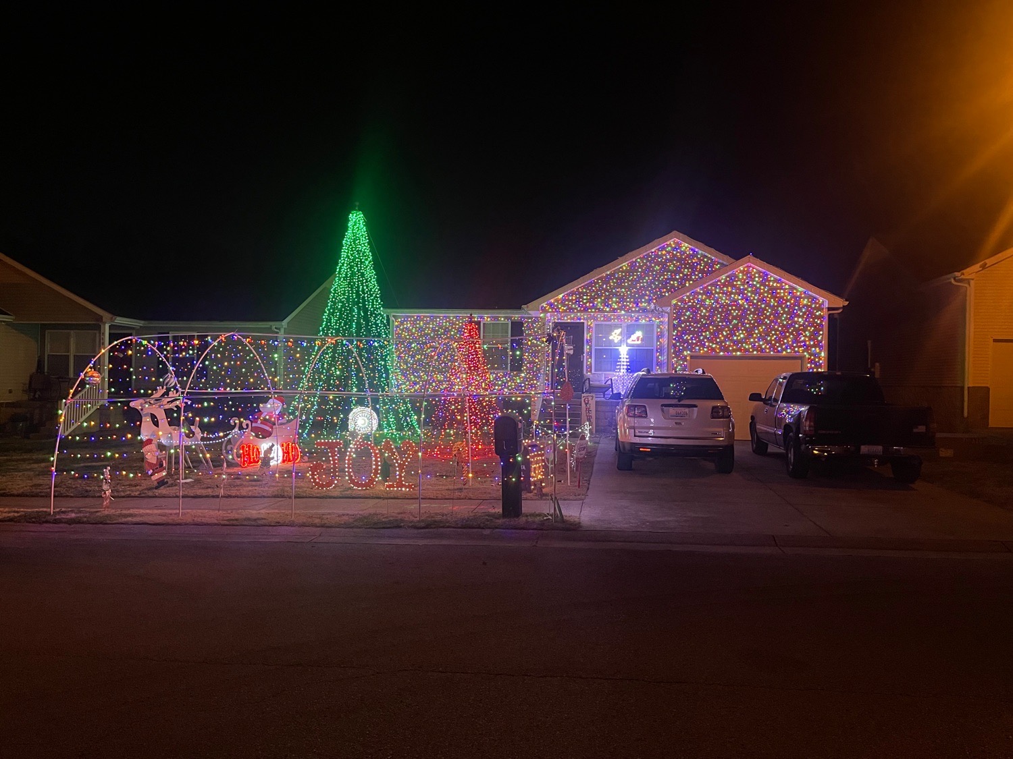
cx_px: 506
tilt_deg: -1.0
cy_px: 380
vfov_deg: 54.9
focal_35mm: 25
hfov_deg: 69.4
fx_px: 732
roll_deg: -0.9
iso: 500
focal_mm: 5.1
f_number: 1.6
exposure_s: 1/30
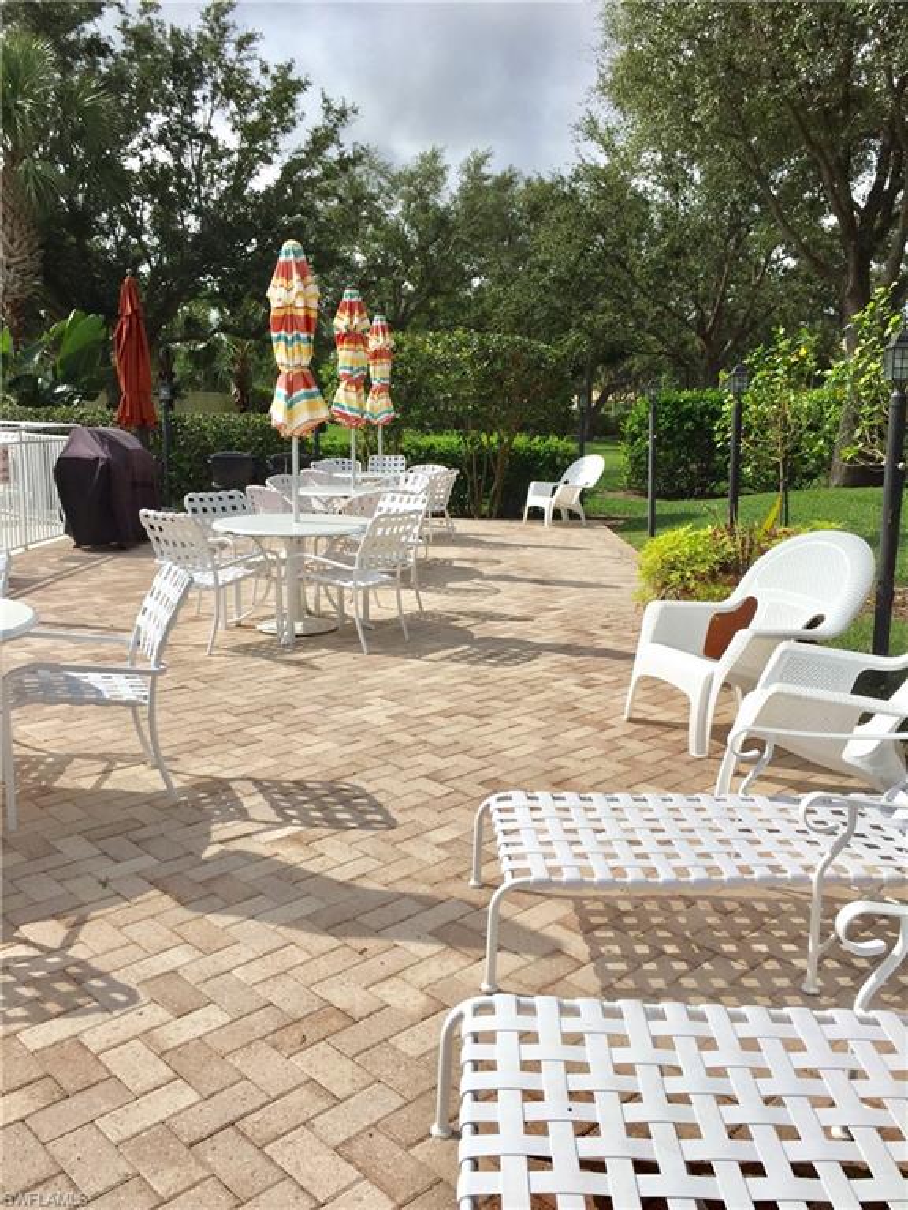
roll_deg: +0.2
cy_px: 605
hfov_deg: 48.2
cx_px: 454
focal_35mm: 29
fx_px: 1014
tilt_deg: -7.0
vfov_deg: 61.7
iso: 32
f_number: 2.2
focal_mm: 4.15
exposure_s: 1/4405
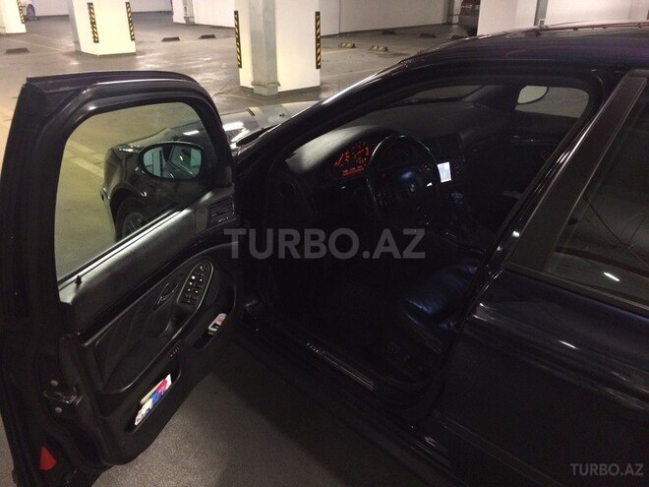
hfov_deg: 61.7
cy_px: 244
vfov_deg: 48.2
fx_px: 544
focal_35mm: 29
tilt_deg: -25.4
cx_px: 324
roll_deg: +1.7
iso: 320
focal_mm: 4.15
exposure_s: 1/17
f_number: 2.2
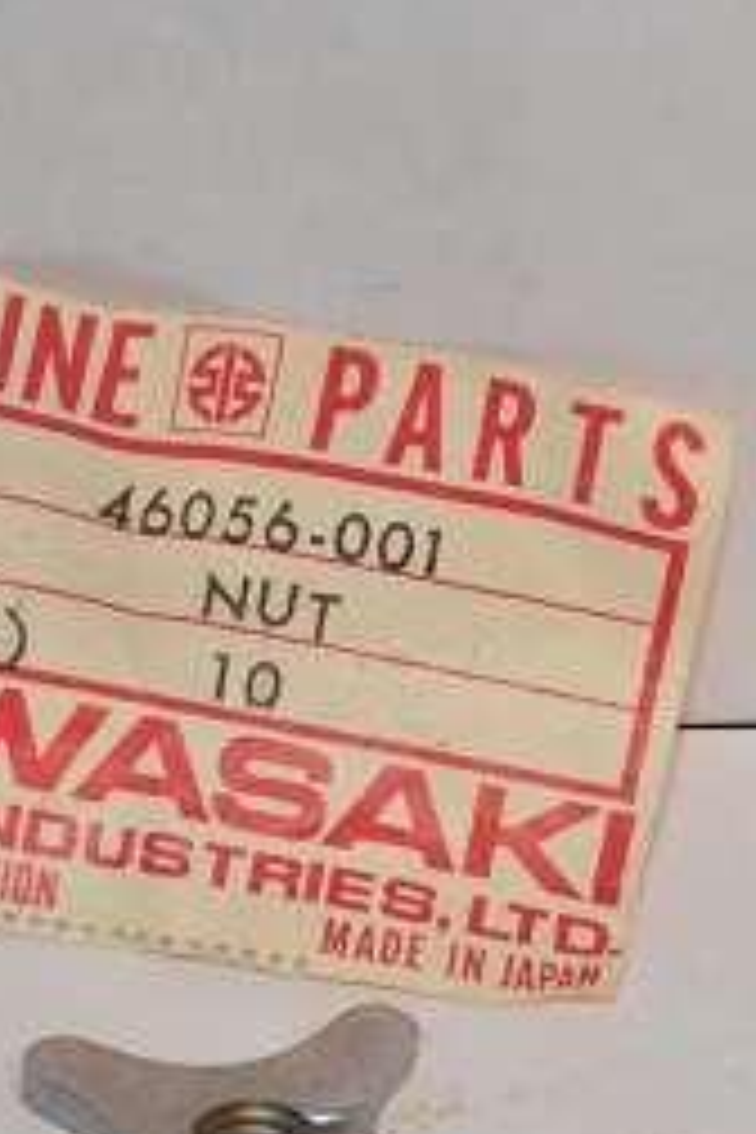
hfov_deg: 7.2
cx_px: 256
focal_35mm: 190
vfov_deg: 10.8
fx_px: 5985
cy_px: 857
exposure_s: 1/125
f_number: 11
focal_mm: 50
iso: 6400
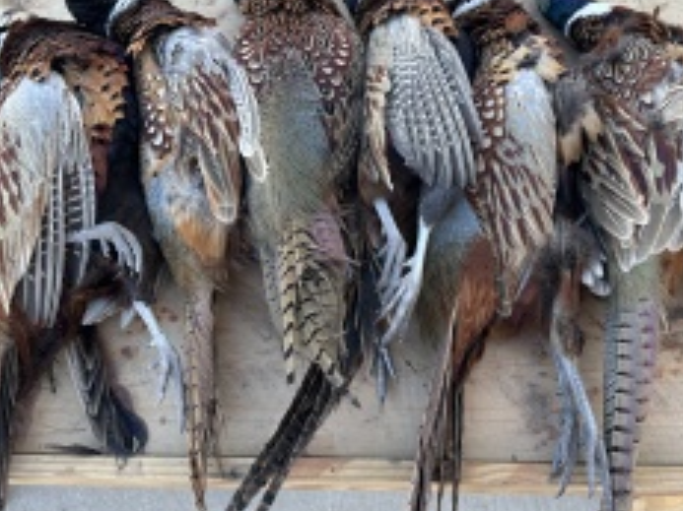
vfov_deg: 37.5
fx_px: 749
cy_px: 204
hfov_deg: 49.0
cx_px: 367
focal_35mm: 38
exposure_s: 1/121
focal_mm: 6.86
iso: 80
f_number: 1.78
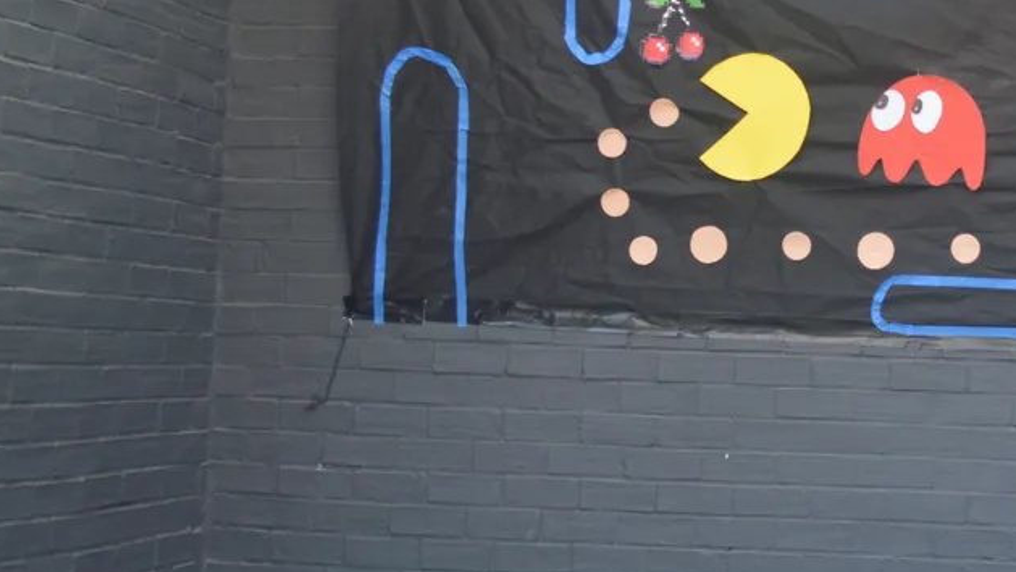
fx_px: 2102
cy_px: 244
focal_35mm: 78
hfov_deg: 25.6
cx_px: 1061
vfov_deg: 15.5
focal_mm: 22
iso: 400
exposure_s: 1/80
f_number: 4.5
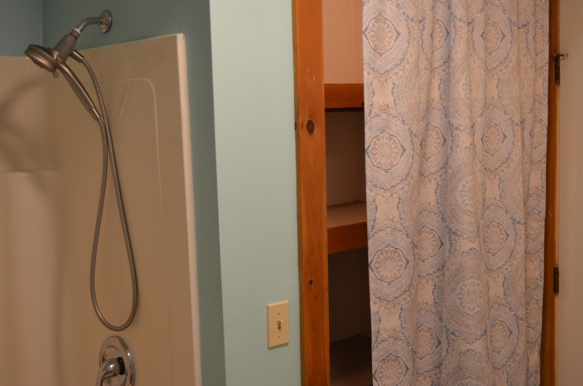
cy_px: 193
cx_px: 292
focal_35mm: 48
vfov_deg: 28.0
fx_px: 776
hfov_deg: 41.2
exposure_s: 1/60
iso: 800
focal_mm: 32
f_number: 4.8
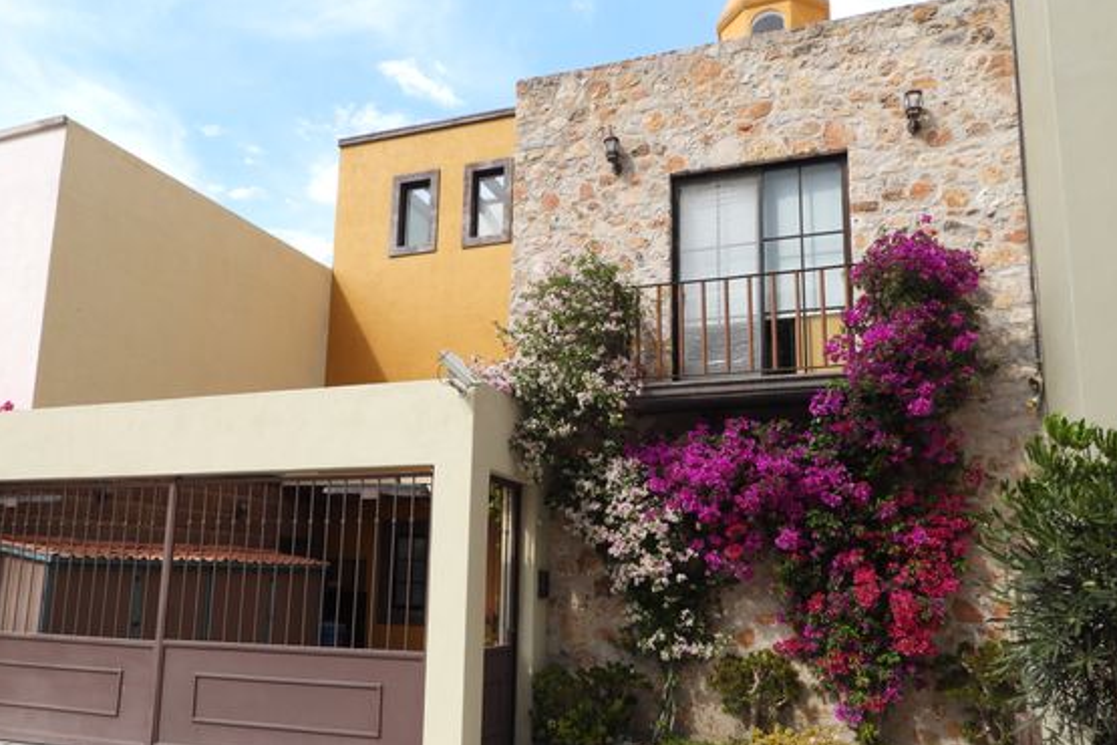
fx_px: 838
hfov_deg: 67.4
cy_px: 433
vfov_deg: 47.7
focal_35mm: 27
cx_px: 551
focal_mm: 4.3
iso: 100
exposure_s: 1/800
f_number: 2.8
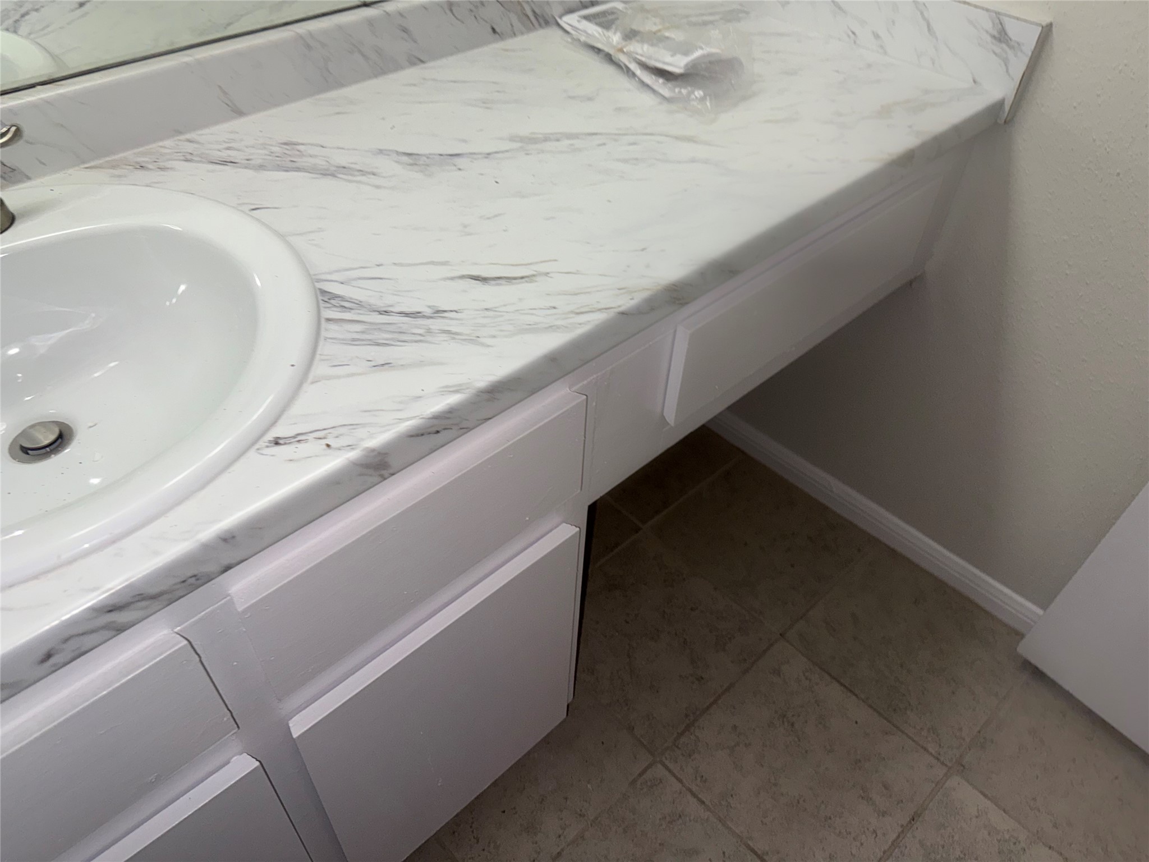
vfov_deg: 56.8
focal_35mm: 24
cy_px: 431
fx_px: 797
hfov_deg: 71.6
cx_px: 574
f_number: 1.78
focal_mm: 6.76
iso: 50
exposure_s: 1/263
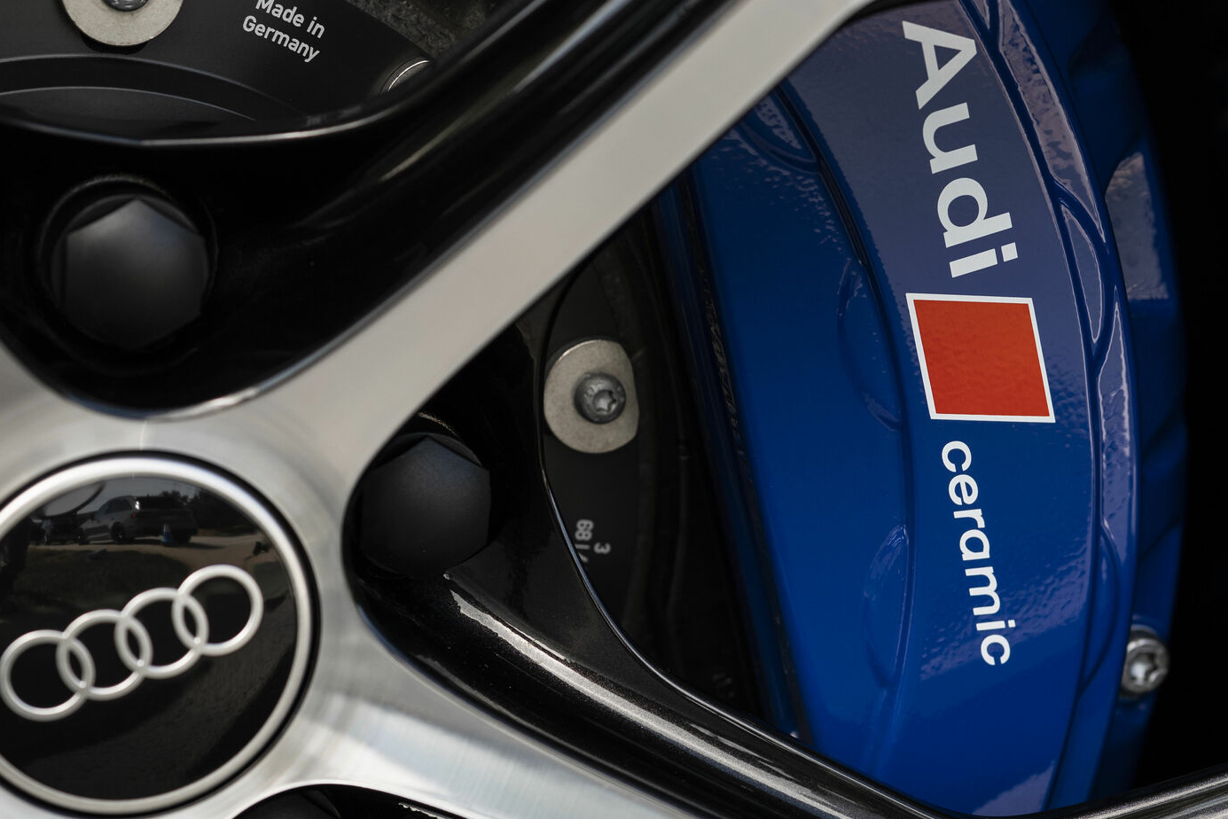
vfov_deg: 13.2
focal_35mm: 104
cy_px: 390
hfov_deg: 19.6
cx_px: 711
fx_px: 3548
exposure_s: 1/250
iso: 50
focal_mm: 50
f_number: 2.8
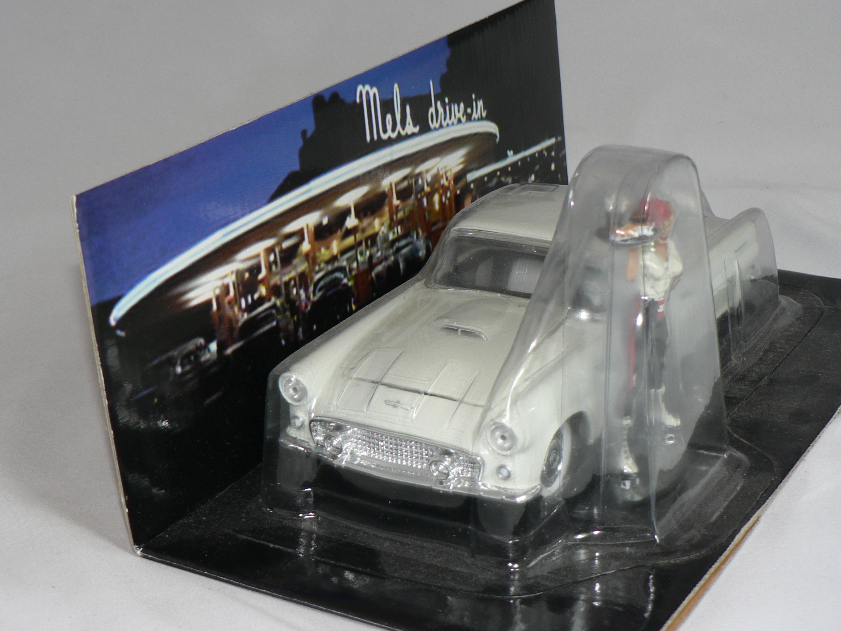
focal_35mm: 71
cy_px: 300
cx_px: 403
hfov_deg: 27.4
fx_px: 1725
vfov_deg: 20.7
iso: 80
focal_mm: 9.8
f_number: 3.2
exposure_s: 1/60
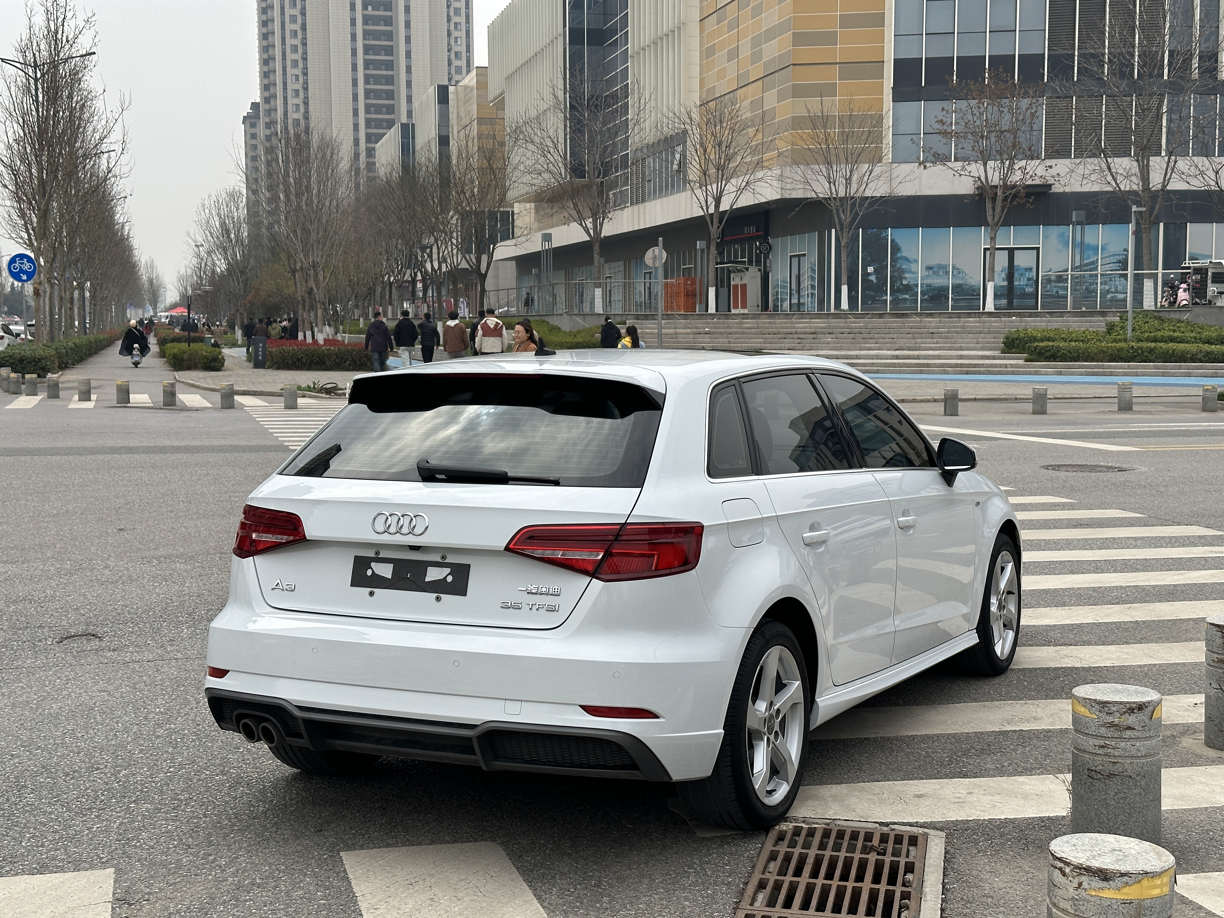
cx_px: 612
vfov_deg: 30.3
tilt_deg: -3.6
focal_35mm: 48
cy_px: 459
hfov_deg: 39.7
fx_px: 1697
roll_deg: -0.2
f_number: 1.78
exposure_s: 1/4184
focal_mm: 6.86
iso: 64
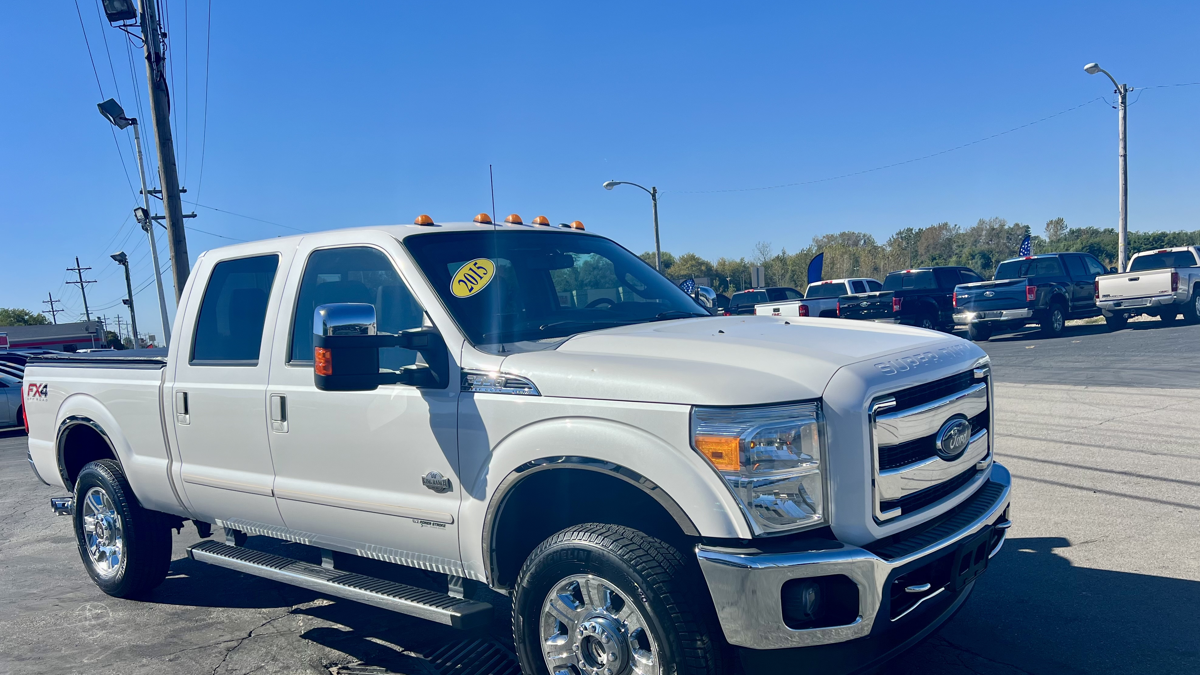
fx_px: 923
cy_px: 437
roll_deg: +4.9
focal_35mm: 29
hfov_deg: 66.1
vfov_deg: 39.8
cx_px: 604
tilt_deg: -6.7
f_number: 1.5
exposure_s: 1/6211
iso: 50
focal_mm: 5.7
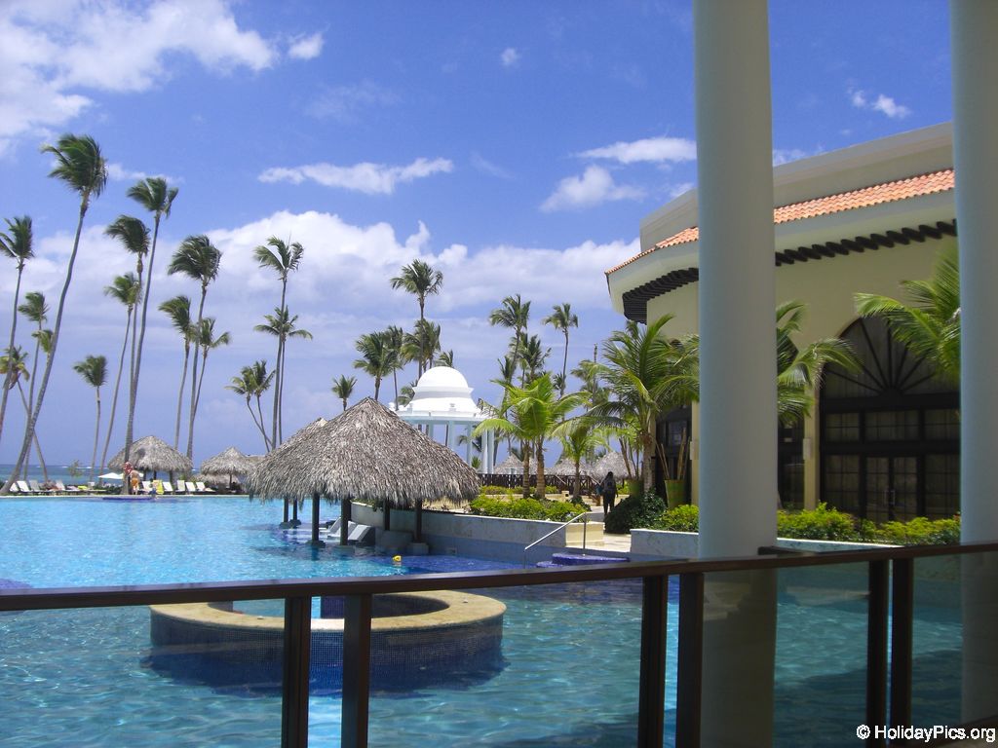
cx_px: 499
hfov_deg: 49.0
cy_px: 374
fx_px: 1096
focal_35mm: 38
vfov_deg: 37.7
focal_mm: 6.2
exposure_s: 1/200
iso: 64
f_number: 8
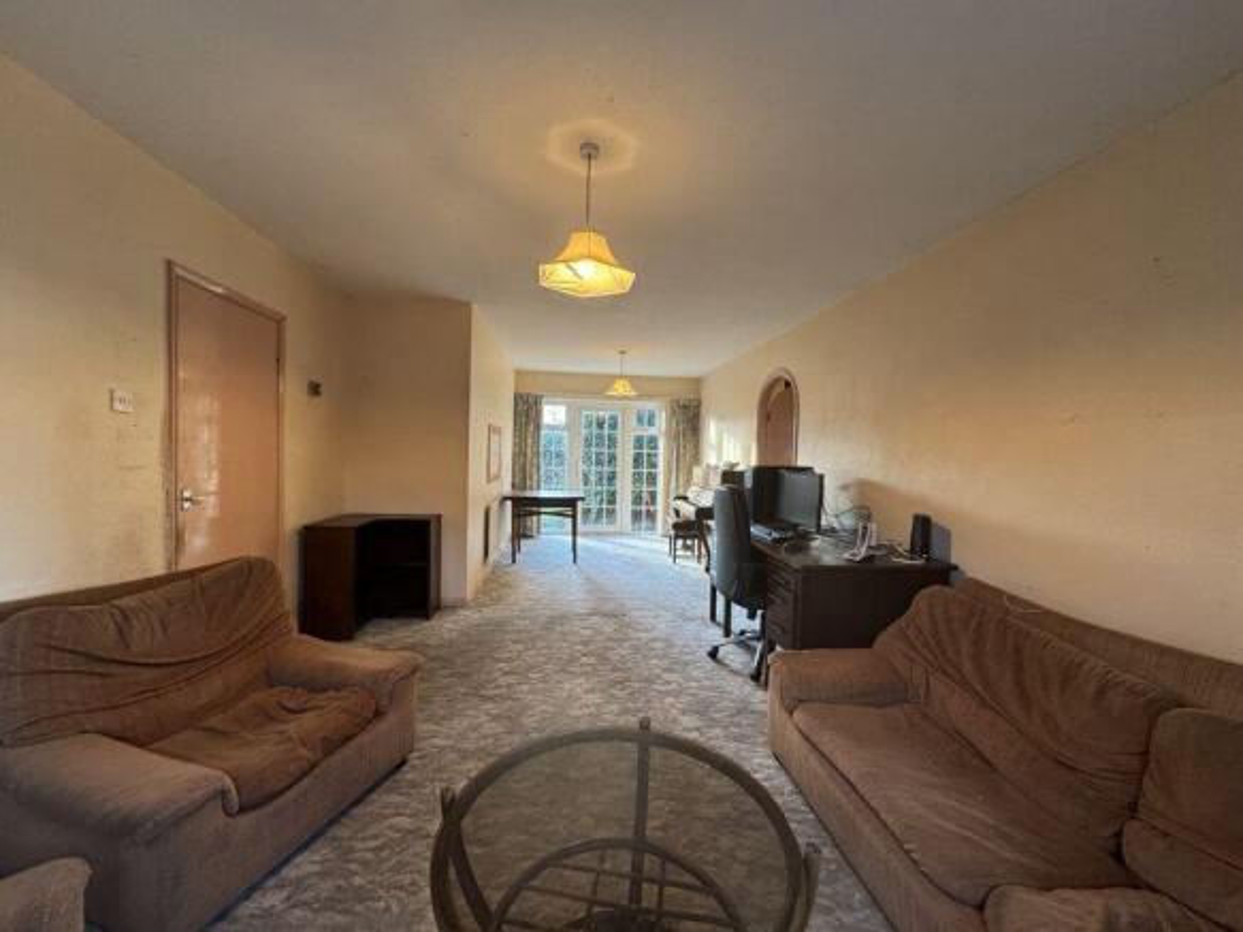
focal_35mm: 14
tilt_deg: -1.4
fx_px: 503
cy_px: 466
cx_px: 622
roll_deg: -1.8
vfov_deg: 85.7
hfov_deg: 102.1
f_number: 2.2
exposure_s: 1/50
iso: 250
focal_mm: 2.22
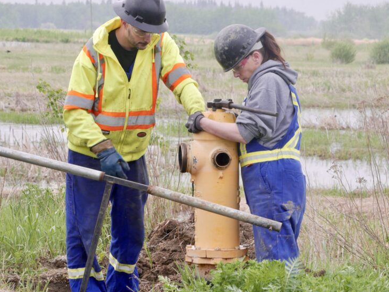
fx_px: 2294
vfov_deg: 7.3
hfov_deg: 9.7
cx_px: 236
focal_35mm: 204
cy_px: 144
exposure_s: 1/160
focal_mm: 75
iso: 250
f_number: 8
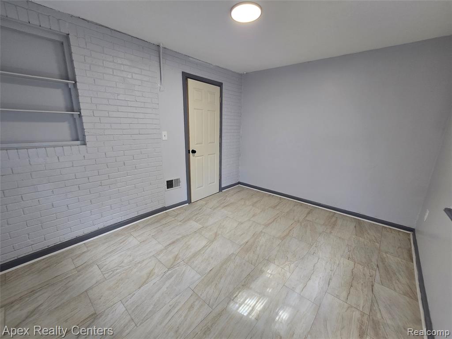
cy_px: 170
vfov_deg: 89.9
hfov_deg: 106.2
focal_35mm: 13
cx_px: 226
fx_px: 170
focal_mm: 2.2
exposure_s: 1/60
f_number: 2.2
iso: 100
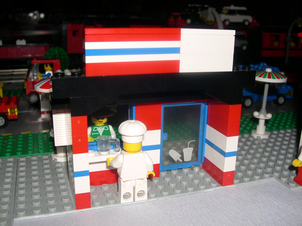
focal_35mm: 38
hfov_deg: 49.0
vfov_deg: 37.7
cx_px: 151
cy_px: 113
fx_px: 332
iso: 100
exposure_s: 1/60
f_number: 7.6
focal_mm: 8
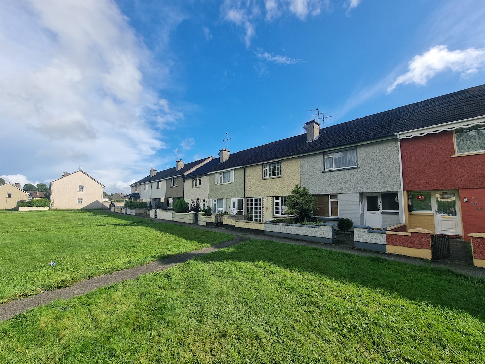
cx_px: 242
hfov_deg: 106.2
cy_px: 182
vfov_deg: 89.9
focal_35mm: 13
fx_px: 182
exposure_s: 1/1724
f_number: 2.2
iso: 50
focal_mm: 2.2
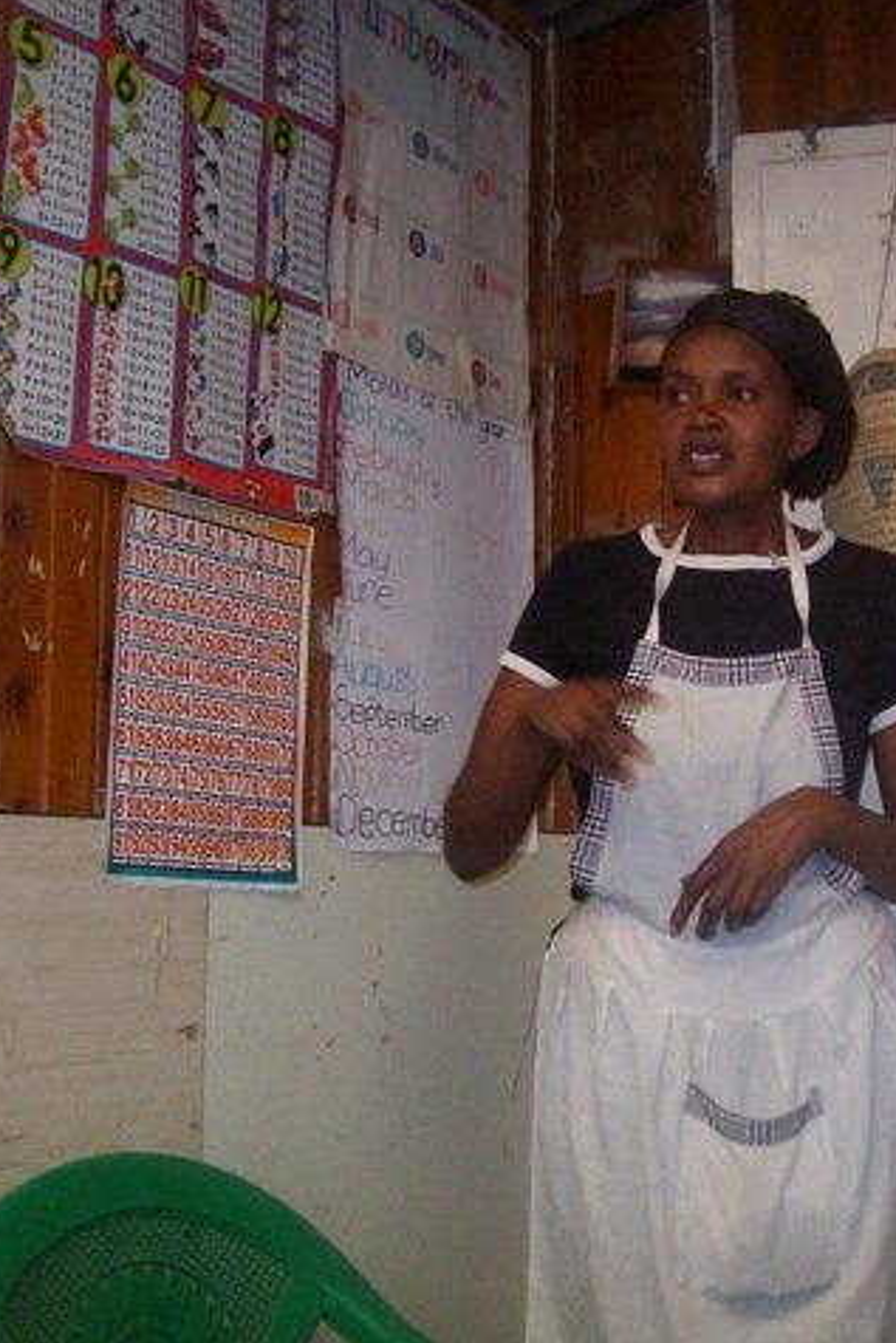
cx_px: 769
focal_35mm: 49
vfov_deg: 40.3
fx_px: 1828
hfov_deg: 26.8
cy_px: 667
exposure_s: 1/40
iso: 200
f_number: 2.8
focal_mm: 5.8
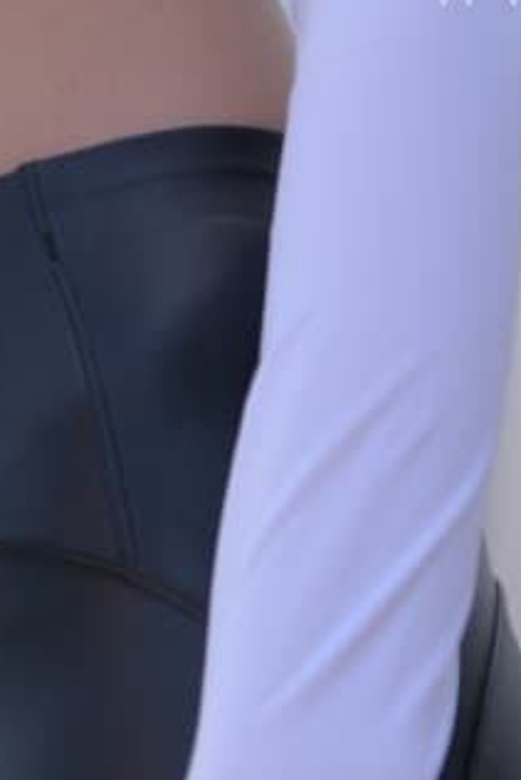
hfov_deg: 5.0
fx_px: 5919
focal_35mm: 273
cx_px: -114
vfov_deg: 7.5
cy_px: -212
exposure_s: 1/400
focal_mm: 48
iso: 200
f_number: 4.5
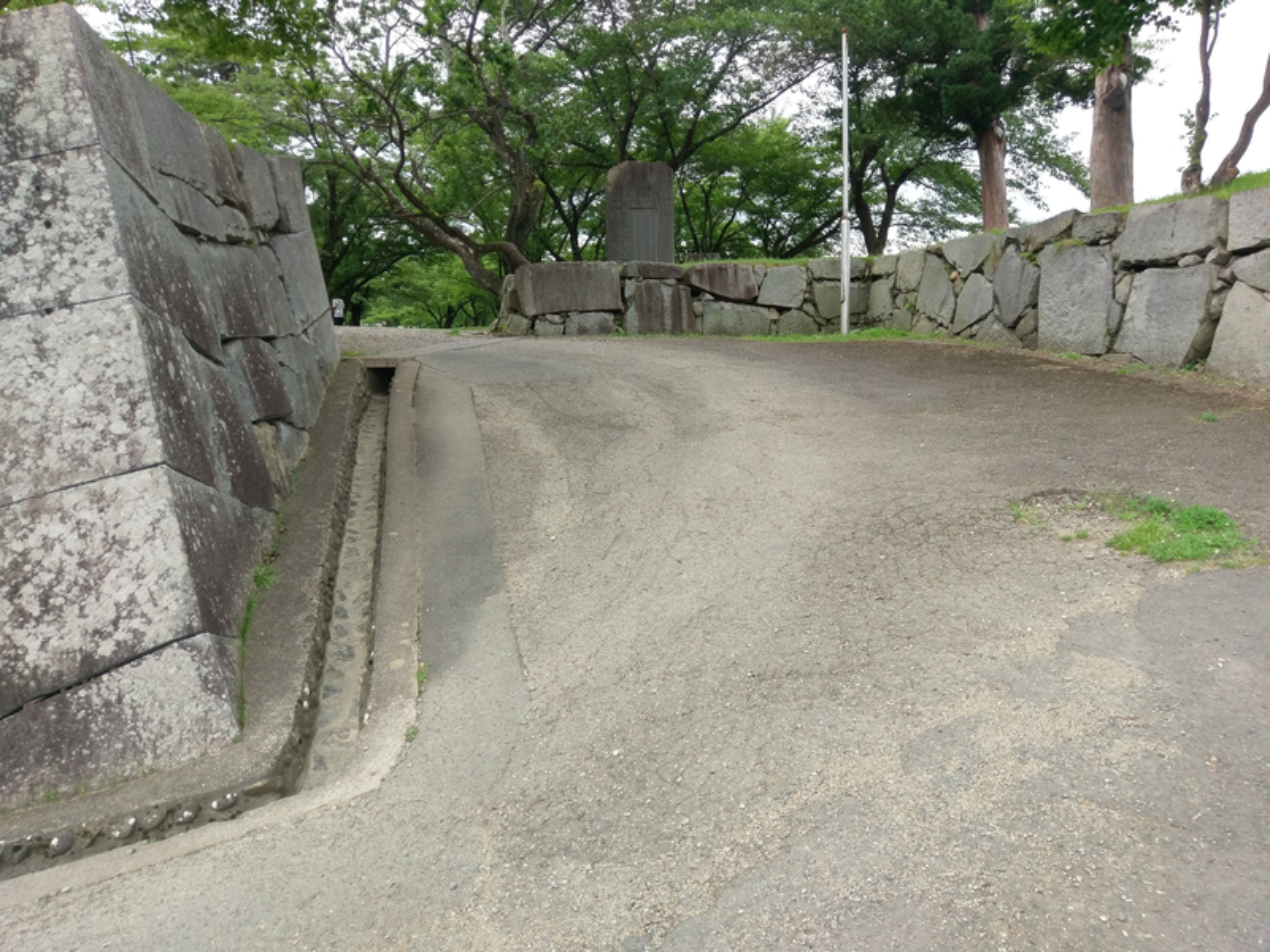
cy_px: 476
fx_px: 954
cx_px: 635
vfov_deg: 53.1
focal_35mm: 26
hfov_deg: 67.3
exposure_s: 1/382
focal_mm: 4.58
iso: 100
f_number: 1.8
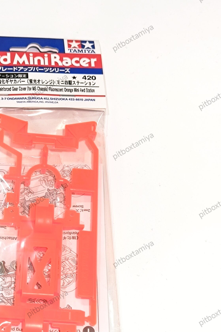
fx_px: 728
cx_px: 41
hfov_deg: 17.1
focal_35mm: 79
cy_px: 207
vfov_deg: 25.6
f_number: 1.9
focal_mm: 6.92
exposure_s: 1/101
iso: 200
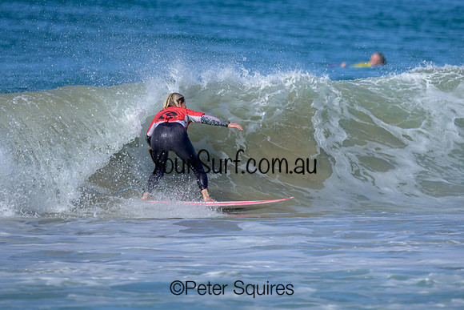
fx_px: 14178
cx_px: 216
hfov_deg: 1.9
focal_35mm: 1100
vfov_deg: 1.3
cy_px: 99
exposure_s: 1/2000
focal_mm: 800
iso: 280
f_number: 6.3
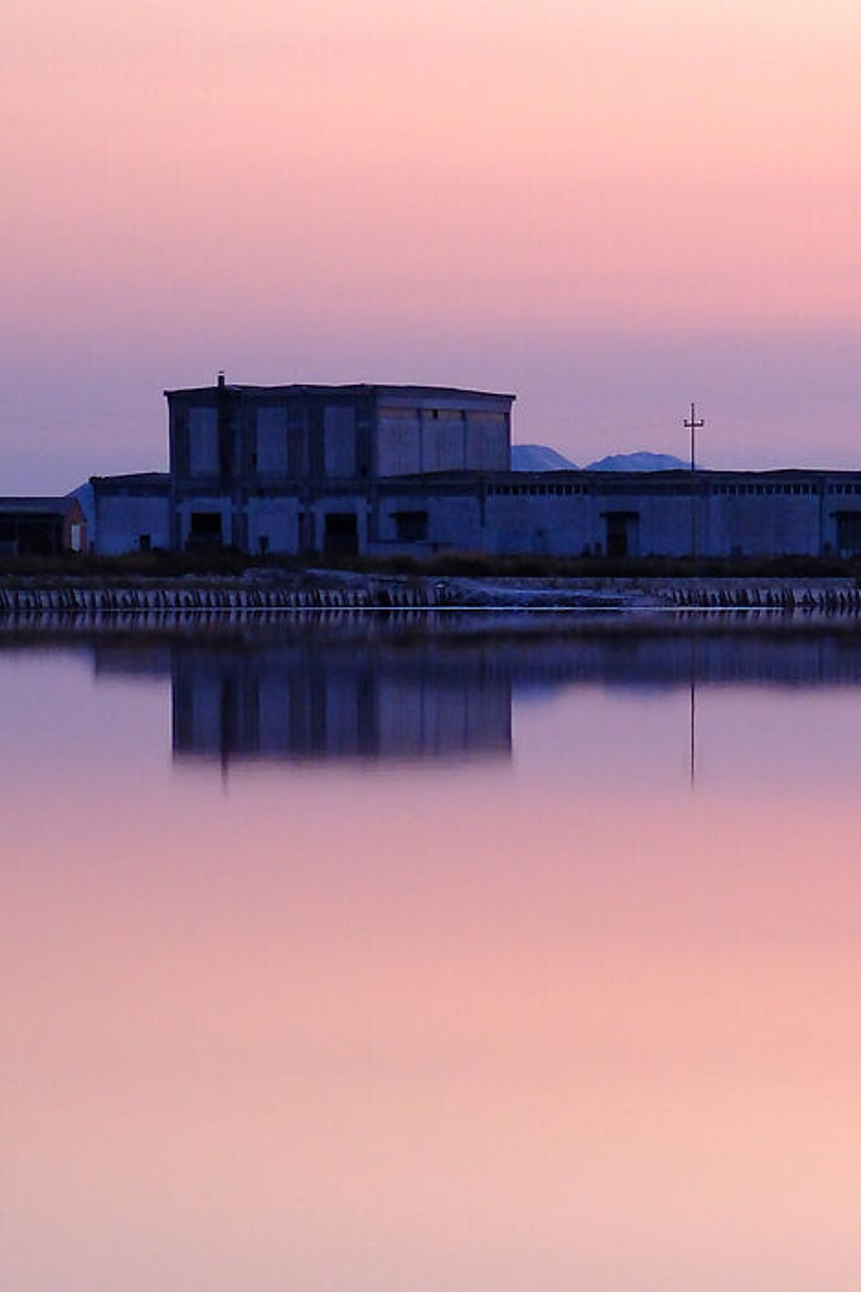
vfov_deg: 11.8
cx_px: 865
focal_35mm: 171
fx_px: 6134
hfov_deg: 8.0
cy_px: 1517
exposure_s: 1/500
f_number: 1.4
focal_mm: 33
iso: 1250
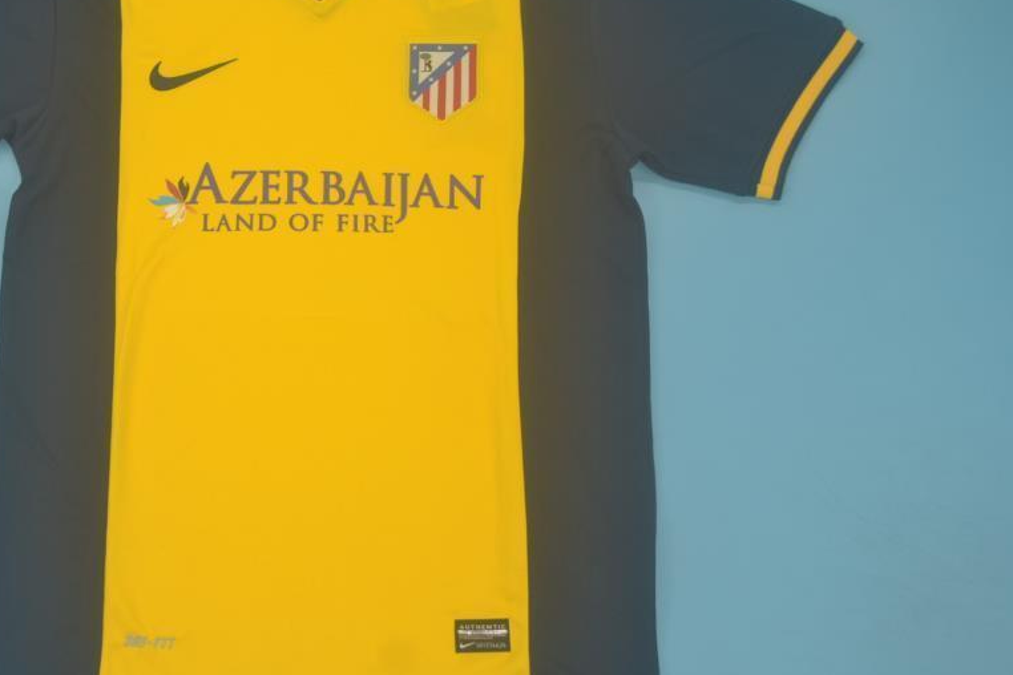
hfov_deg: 38.2
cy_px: 290
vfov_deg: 26.5
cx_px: 298
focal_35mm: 51
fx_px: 1435
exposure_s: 1/100
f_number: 4
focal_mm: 24
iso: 200
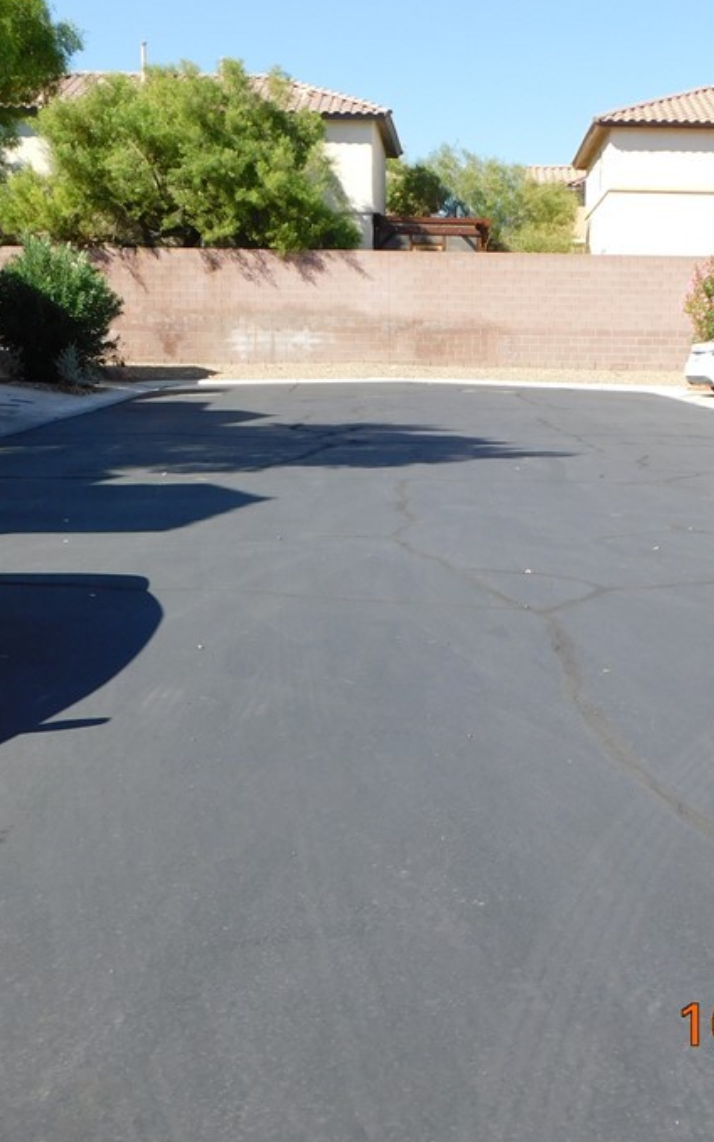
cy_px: 514
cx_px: 517
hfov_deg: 26.6
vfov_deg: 41.8
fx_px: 1494
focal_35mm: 48
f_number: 3.2
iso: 125
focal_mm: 5.3
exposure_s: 1/800
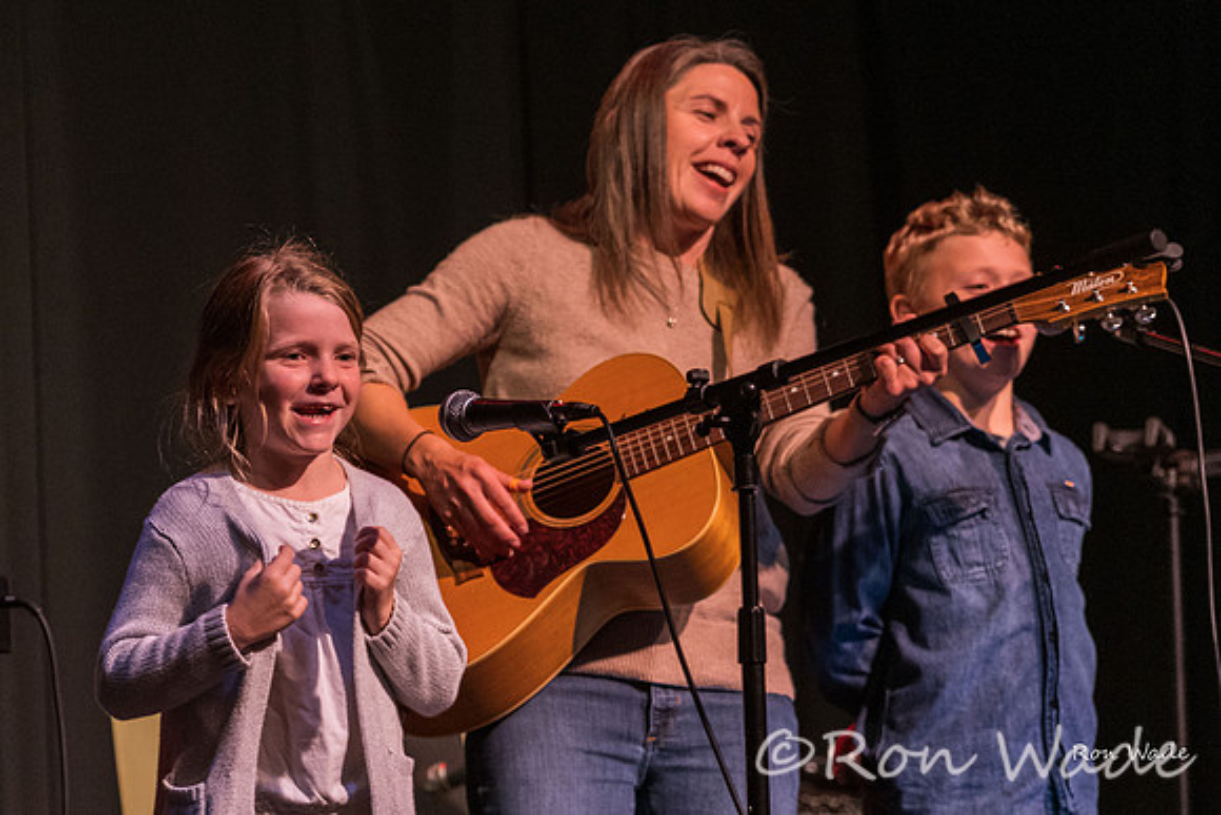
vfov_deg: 8.0
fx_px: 5856
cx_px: 486
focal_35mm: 173
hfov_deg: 11.9
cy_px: 467
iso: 5000
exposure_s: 1/200
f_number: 4
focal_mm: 139
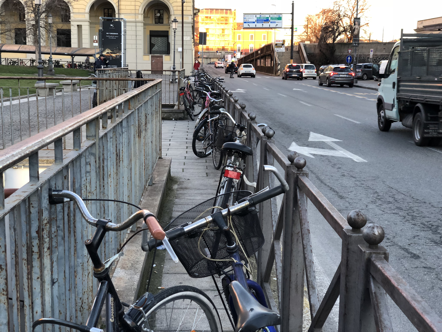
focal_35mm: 52
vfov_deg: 28.0
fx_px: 664
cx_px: 221
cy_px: 166
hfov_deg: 36.8
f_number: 2.4
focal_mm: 6
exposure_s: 1/50
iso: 64
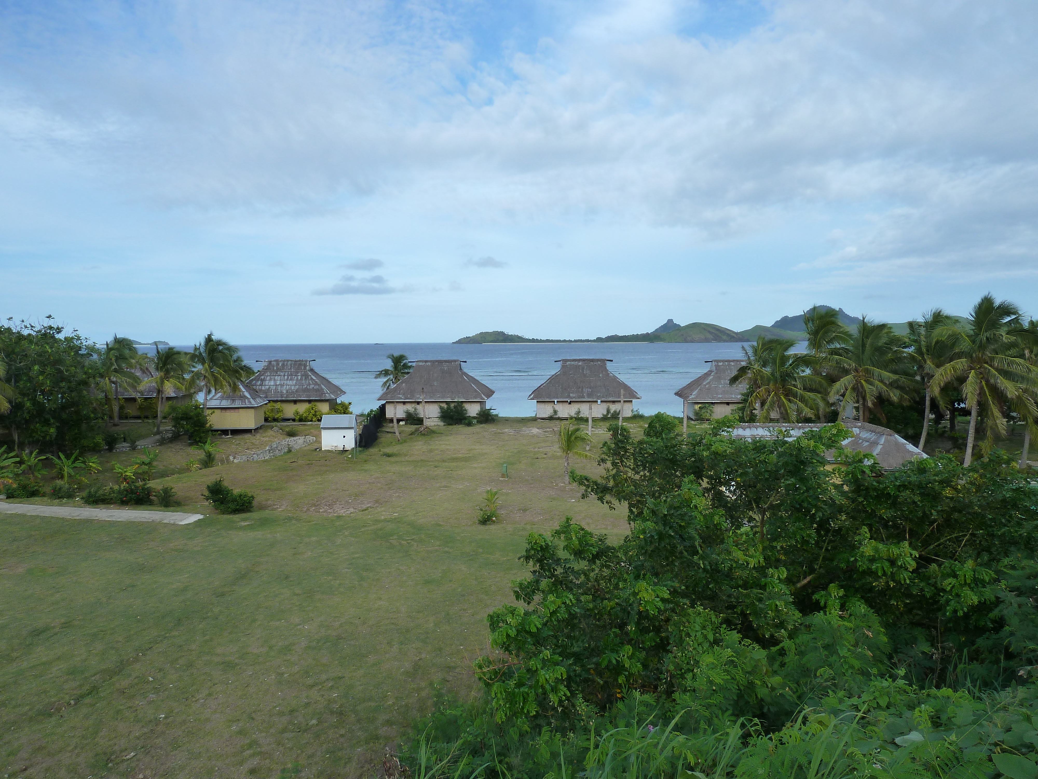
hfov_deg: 69.4
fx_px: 750
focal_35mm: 25
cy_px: 390
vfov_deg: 54.9
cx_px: 519
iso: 125
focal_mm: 4.1
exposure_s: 1/400
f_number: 4.5
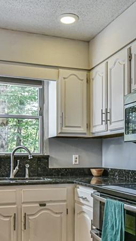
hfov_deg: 26.5
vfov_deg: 45.0
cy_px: 156
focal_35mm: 45
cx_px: 68
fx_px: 288
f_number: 5.6
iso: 1600
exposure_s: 1/125
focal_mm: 19
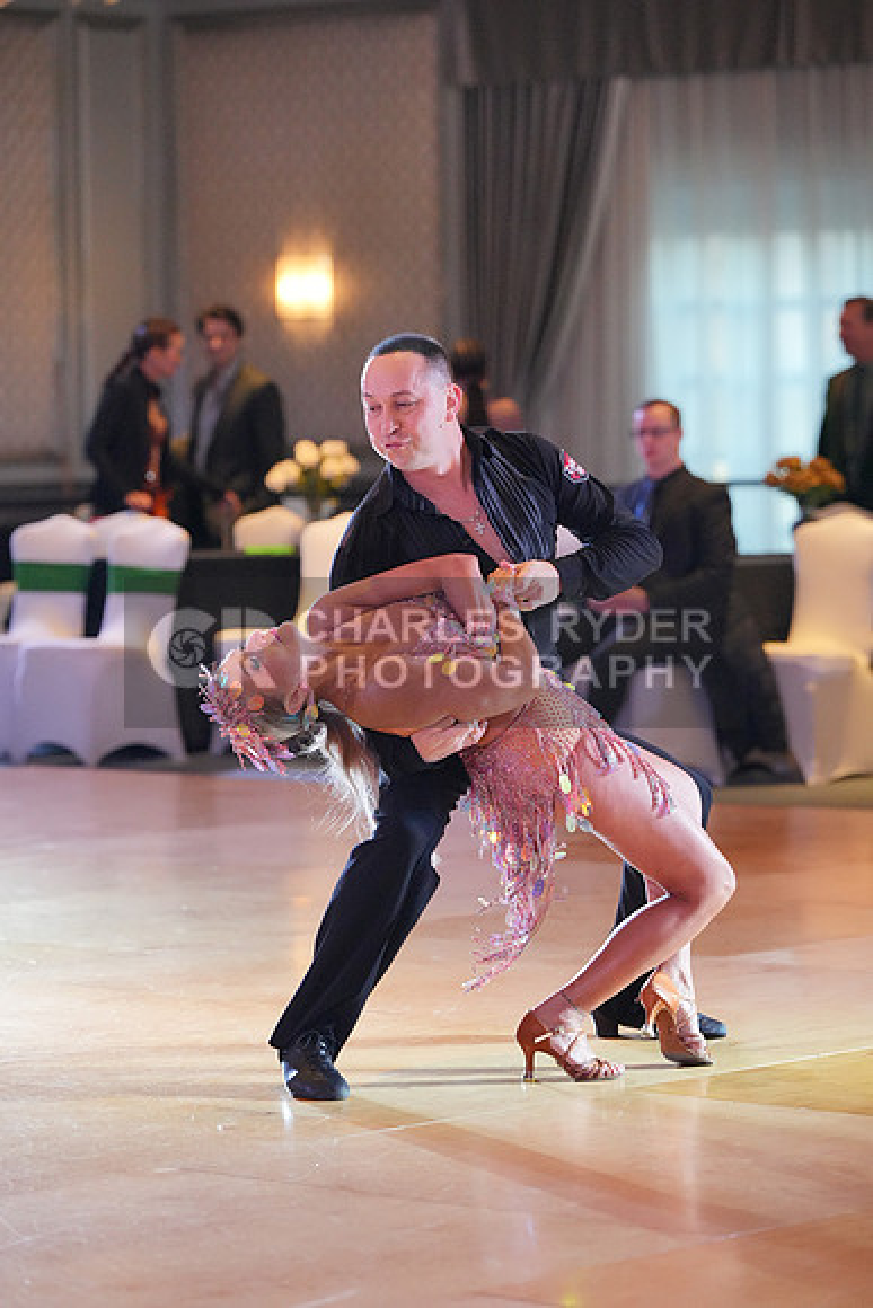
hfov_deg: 10.2
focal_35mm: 134
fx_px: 4871
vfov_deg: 15.3
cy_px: 654
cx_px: 436
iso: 6400
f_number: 3.5
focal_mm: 134
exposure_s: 1/500
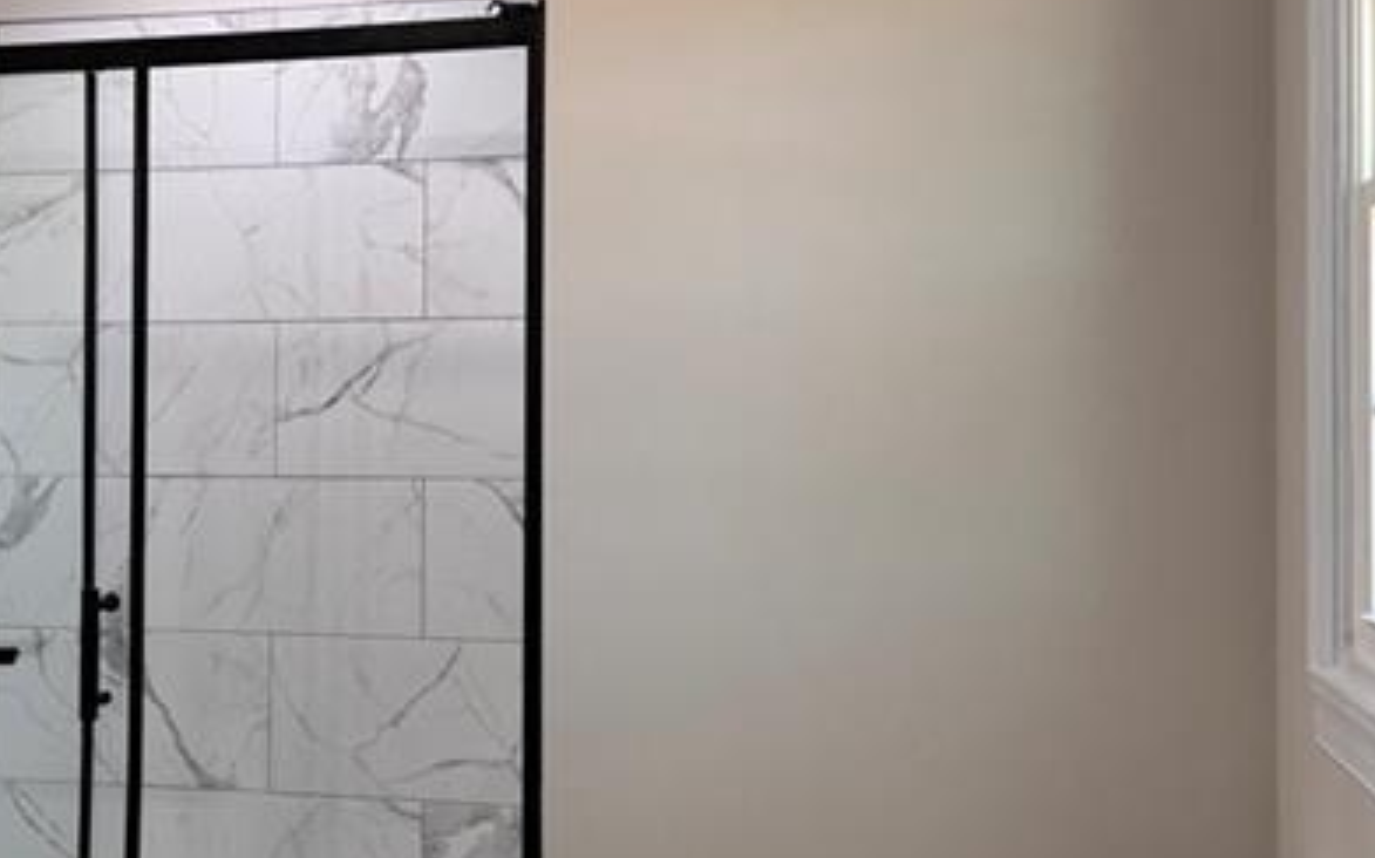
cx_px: 461
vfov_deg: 25.8
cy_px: 394
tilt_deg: +1.3
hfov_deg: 39.8
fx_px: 1873
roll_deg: -0.2
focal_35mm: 50
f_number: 1.78
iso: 100
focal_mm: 6.76
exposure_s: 1/120
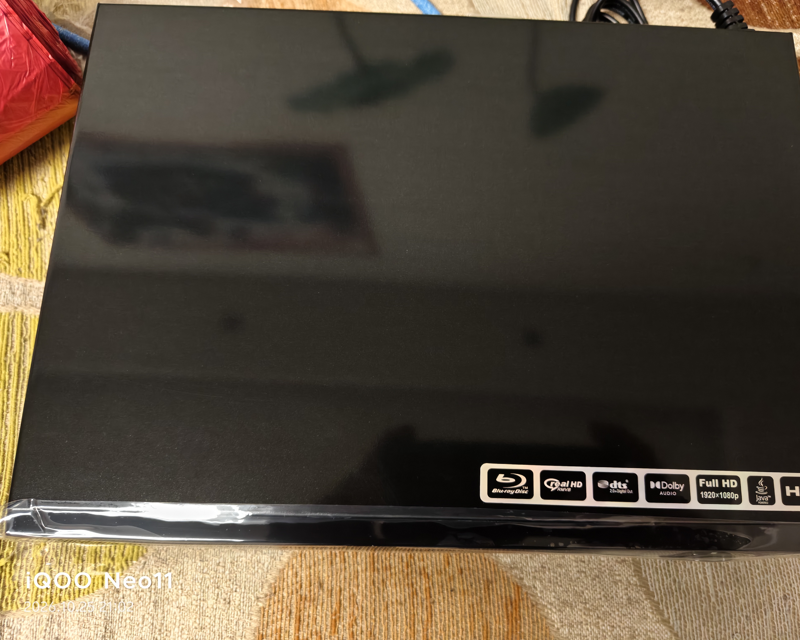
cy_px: 320
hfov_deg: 70.2
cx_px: 425
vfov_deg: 58.8
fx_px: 568
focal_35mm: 24
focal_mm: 5.56
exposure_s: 1/158
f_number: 1.88
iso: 772
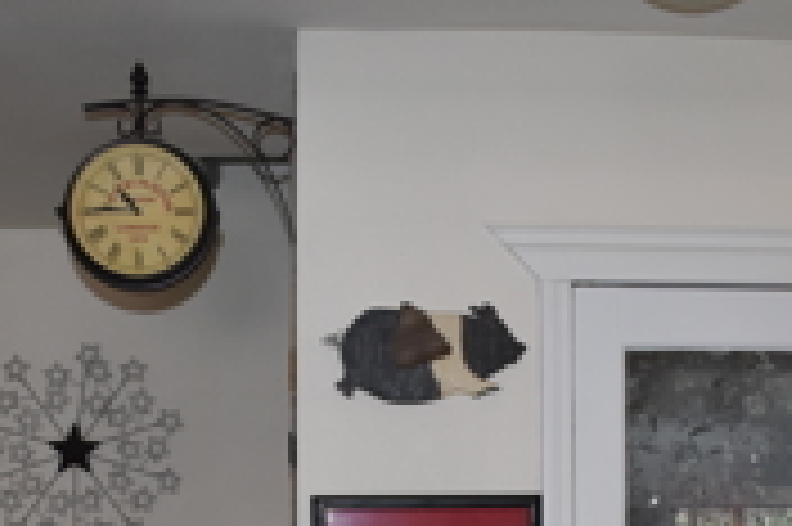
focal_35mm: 69
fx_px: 1517
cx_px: 482
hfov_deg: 29.2
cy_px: 643
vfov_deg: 18.6
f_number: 5
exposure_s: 1/100
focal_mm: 18
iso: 800
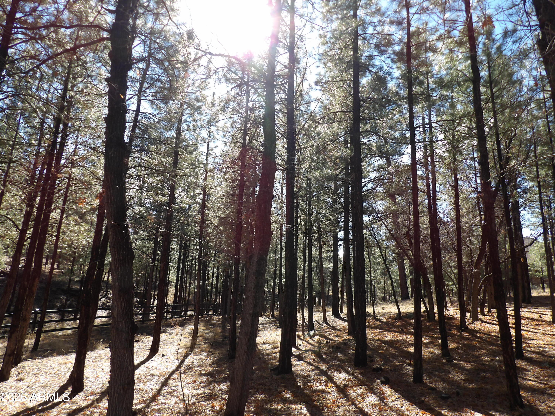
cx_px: 278
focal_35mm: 24
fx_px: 385
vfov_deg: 56.8
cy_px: 208
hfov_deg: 71.6
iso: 100
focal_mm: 4.3
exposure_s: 1/257
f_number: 3.2
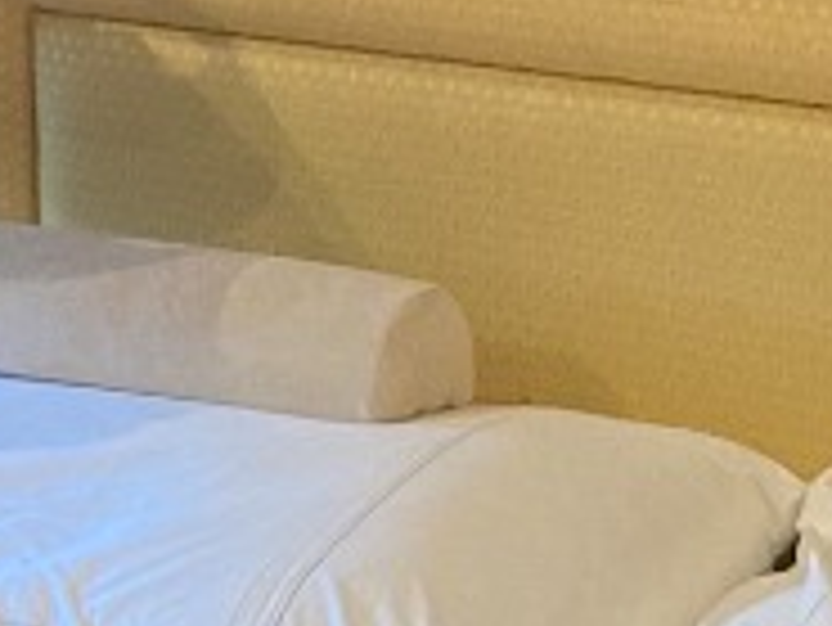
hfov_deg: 12.5
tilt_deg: -10.7
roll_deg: +0.9
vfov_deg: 9.5
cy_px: -90
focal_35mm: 155
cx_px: -103
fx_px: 3728
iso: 320
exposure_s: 1/54
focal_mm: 3.99
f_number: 1.8
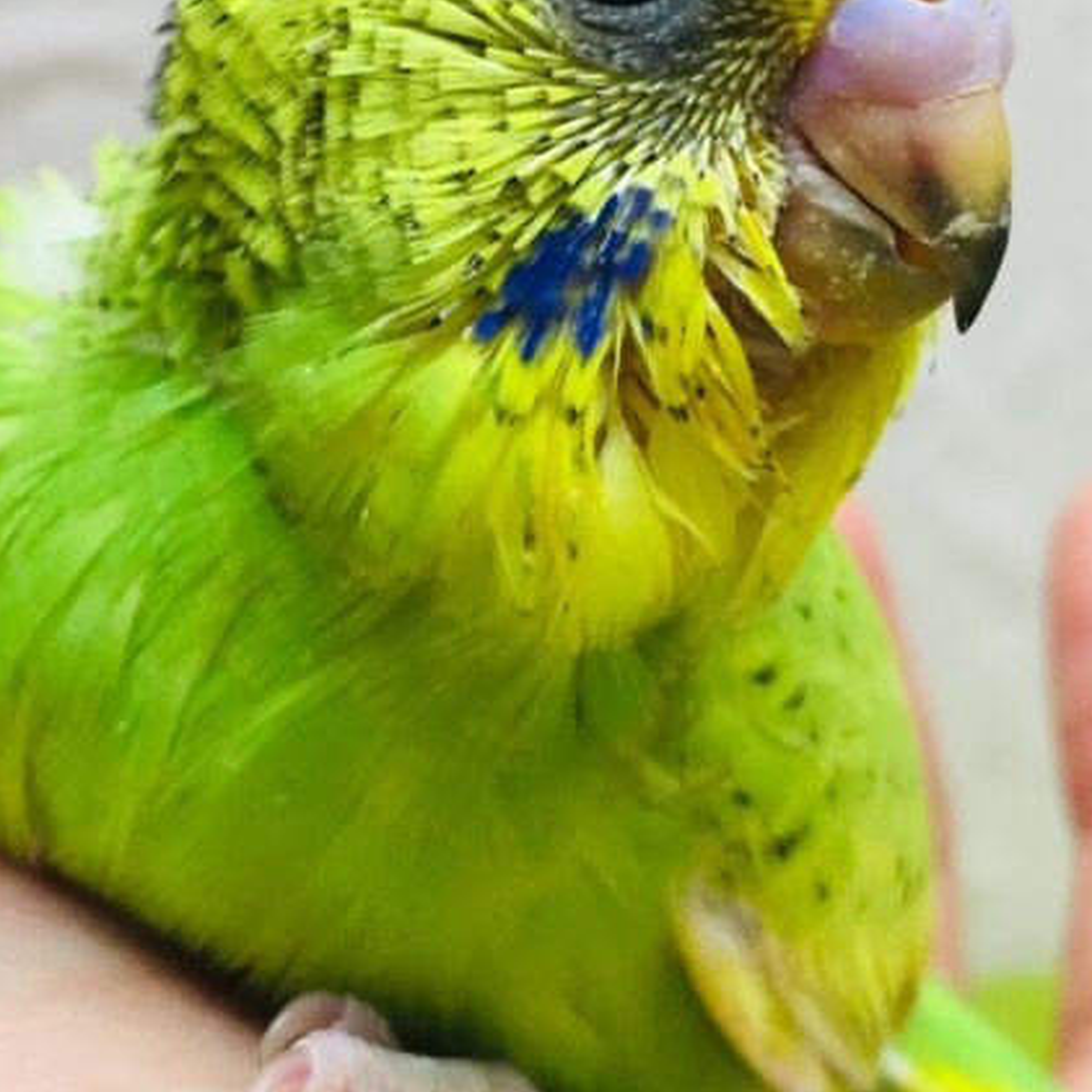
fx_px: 2605
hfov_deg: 23.6
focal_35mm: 73
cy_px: 291
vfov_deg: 23.5
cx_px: 368
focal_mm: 4.15
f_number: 2.2
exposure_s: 1/30
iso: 50
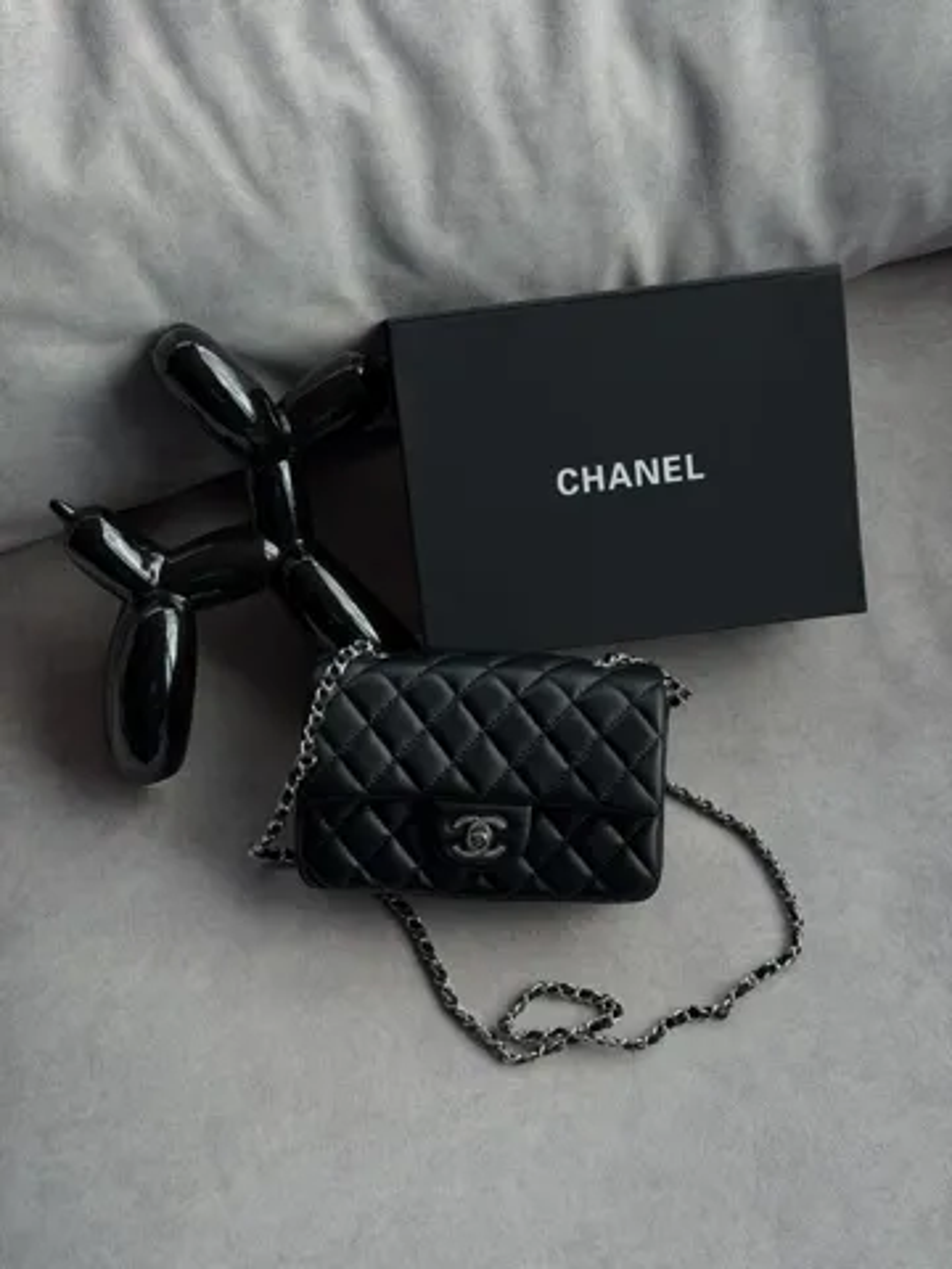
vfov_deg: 39.7
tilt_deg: -59.3
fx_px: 1760
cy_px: 634
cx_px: 476
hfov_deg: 30.3
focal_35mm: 48
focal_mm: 6.76
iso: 64
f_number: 1.78
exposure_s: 1/289
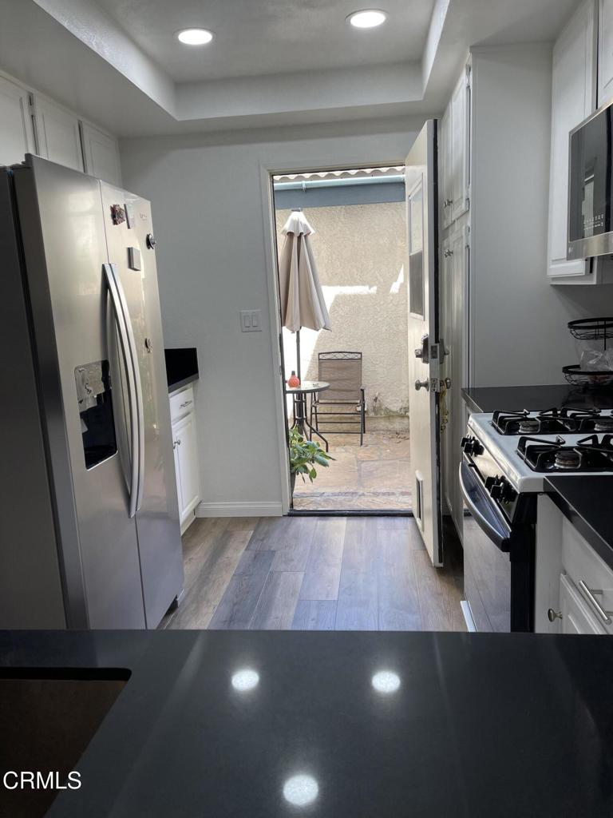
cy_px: 409
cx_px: 306
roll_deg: +3.0
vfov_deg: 67.3
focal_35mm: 26
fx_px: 614
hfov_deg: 53.1
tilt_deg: -11.8
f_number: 1.6
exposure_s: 1/120
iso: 32
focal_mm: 5.1
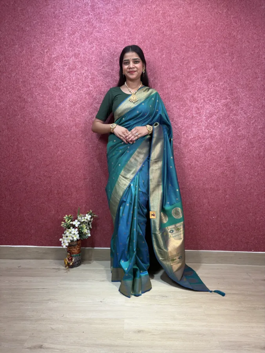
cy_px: 176
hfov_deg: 53.1
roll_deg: -0.8
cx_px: 132
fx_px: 265
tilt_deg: -5.5
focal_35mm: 26
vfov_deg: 67.3
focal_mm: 5.96
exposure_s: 1/122
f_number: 1.6
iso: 32
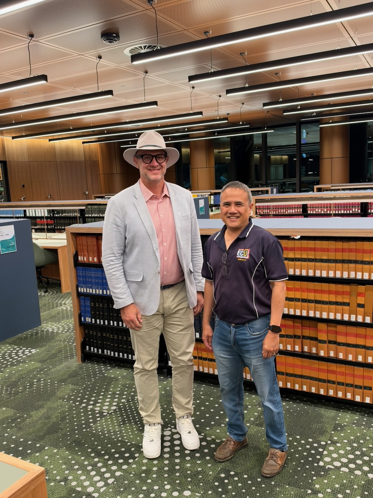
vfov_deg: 60.0
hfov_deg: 46.8
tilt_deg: -8.1
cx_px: 186
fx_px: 431
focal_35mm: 30
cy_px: 249
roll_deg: +2.8
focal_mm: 6.93
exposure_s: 1/100
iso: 250
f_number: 1.8
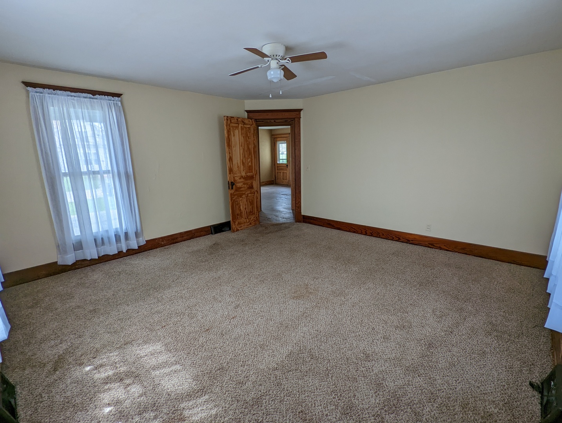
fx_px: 260
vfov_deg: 78.3
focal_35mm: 16
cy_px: 212
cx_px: 281
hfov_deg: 94.4
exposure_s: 1/130
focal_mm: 2.35
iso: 50
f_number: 2.2
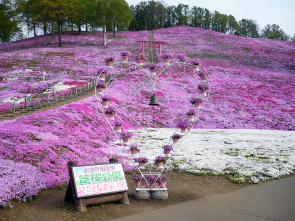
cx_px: 148
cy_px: 110
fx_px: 281
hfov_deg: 55.4
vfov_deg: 42.9
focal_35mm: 33
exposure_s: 1/800
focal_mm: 5.5
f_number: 2.8
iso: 100
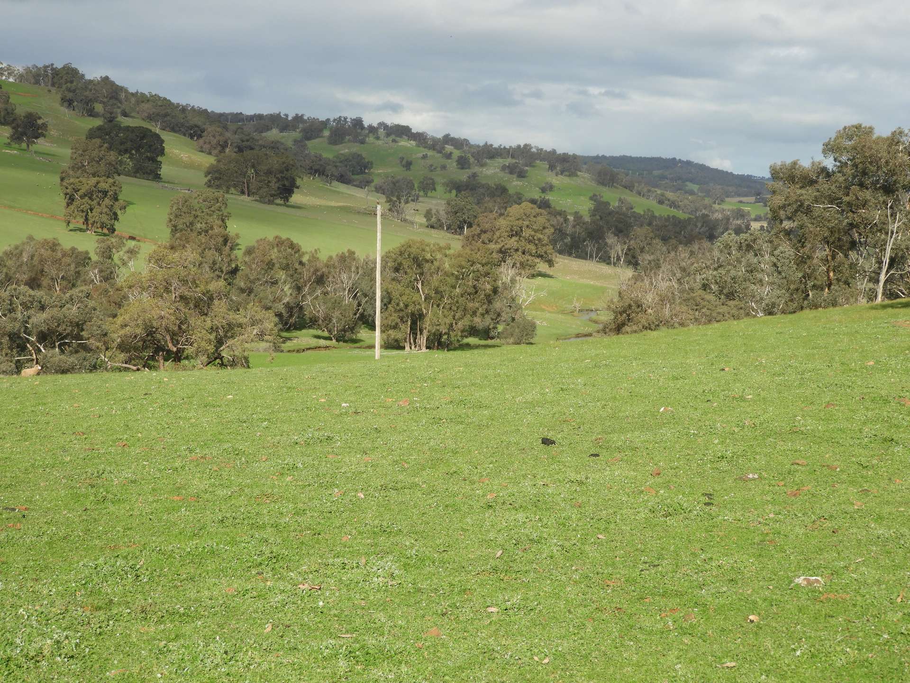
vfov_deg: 21.0
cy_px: 342
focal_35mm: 70
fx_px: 1840
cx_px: 455
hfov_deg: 27.8
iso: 100
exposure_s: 1/640
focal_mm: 12.5
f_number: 4.5
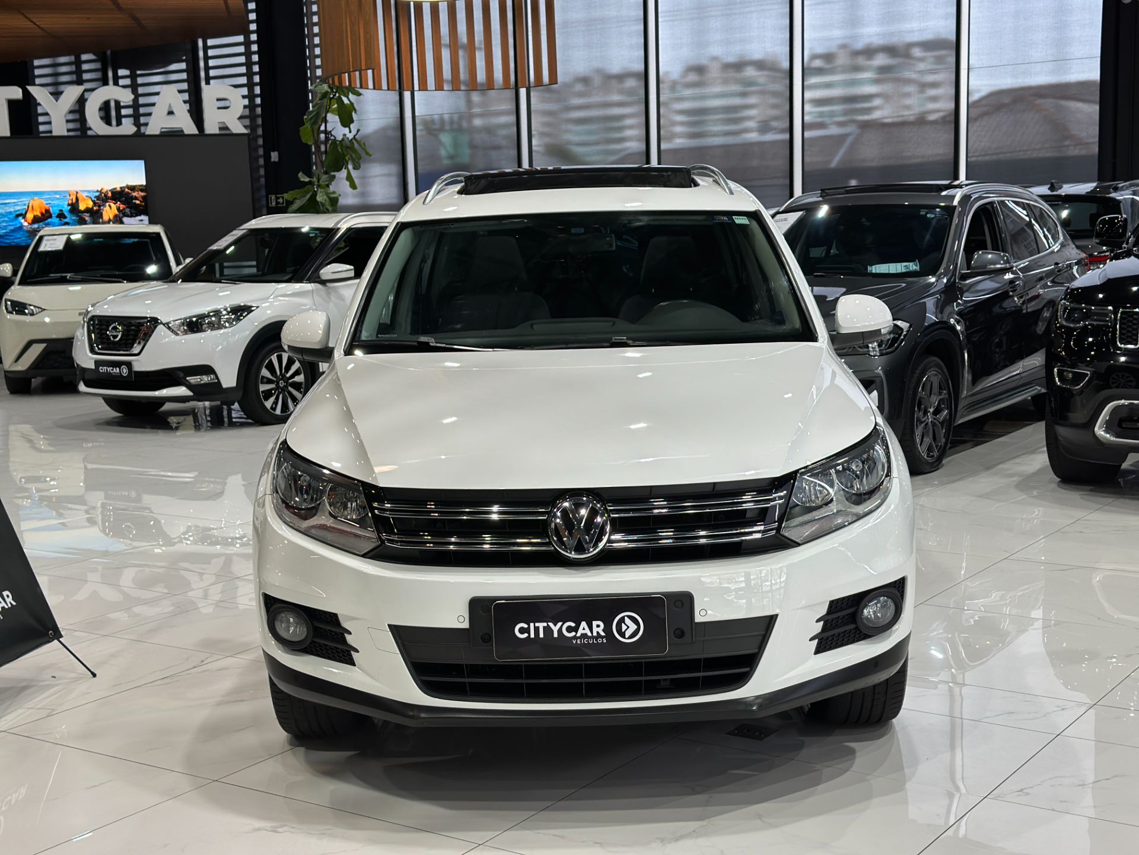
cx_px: 570
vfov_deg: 30.3
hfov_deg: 39.7
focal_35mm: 48
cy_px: 428
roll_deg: +1.3
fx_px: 1579
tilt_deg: -7.8
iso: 100
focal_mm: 6.86
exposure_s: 1/120
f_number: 1.78
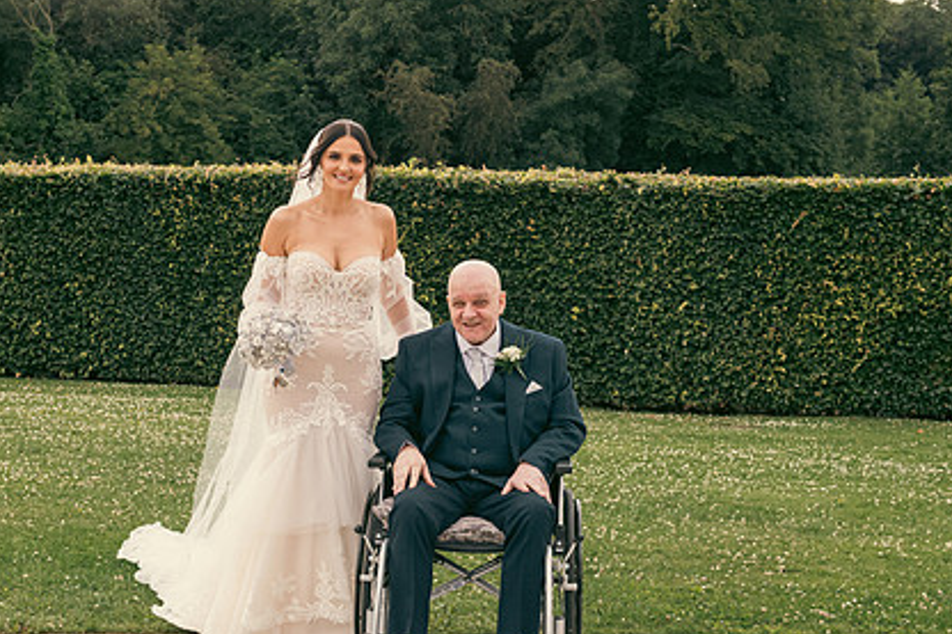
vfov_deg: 20.3
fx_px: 1771
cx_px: 403
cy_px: 393
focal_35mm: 67
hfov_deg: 30.0
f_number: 6.3
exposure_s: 1/200
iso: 320
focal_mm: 48
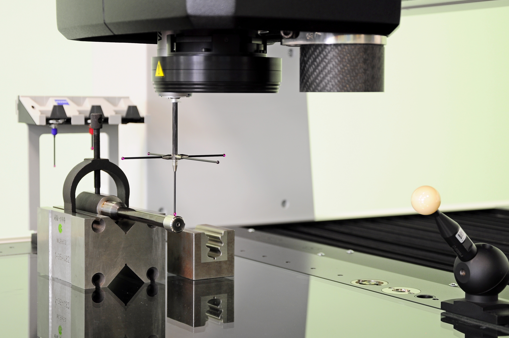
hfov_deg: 26.7
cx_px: 274
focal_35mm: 76
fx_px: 1073
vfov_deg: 17.9
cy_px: 161
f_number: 5
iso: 200
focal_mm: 42
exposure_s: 1/8
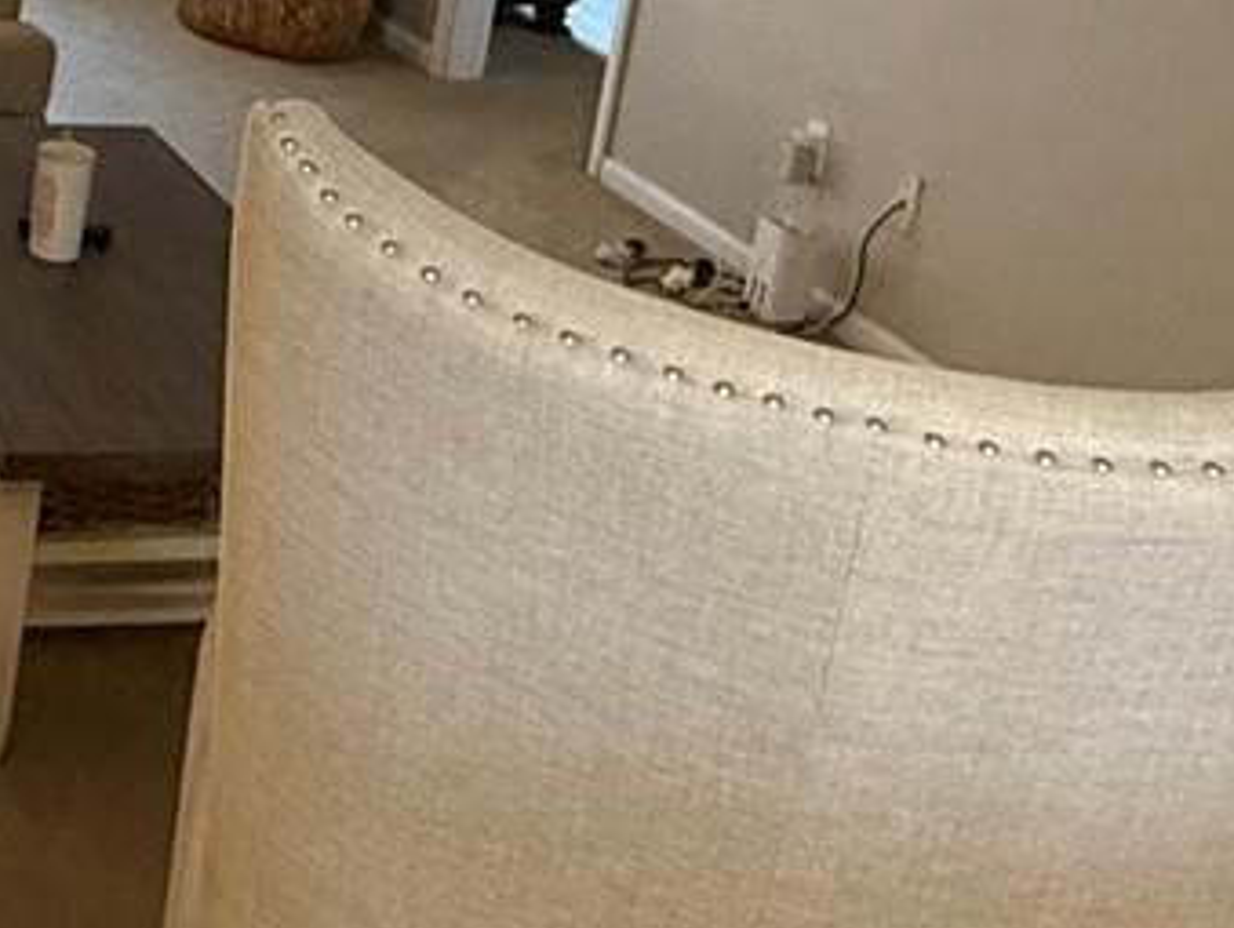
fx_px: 2355
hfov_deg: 27.7
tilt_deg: -12.1
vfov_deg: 21.4
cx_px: 18
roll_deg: -7.0
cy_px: -33
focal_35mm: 66
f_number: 2.2
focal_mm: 2.22
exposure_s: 1/120
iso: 500
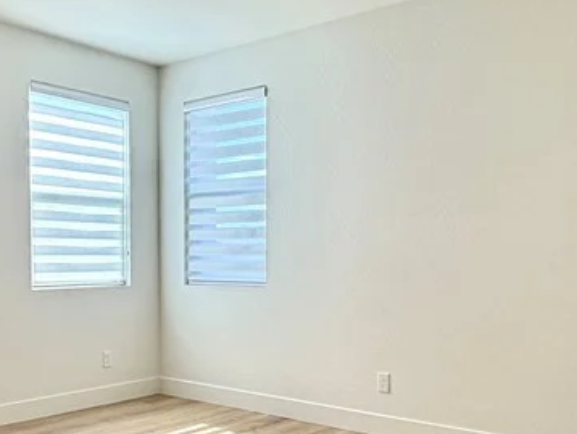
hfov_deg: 46.8
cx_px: 280
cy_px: 295
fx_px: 667
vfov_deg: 35.6
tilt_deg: -2.5
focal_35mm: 40
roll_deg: -0.1
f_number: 2.2
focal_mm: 2.22
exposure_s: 1/120
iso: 64
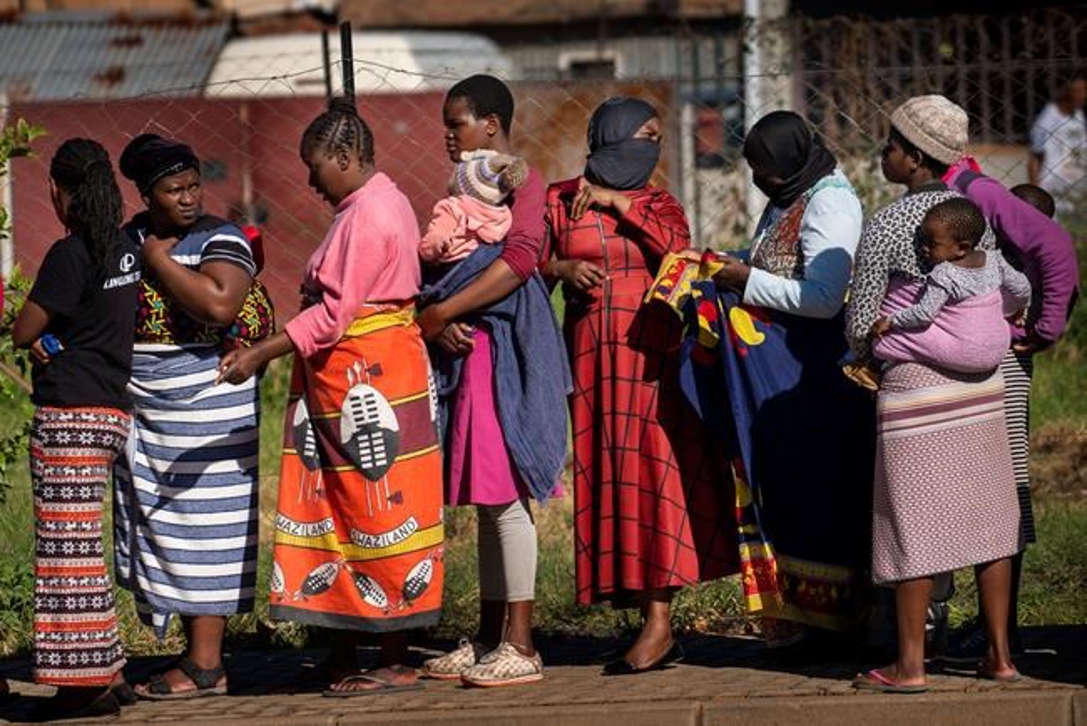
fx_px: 9062
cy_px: 363
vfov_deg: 4.6
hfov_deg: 6.9
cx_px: 544
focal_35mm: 300
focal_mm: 200
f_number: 4
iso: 200
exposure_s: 1/2500
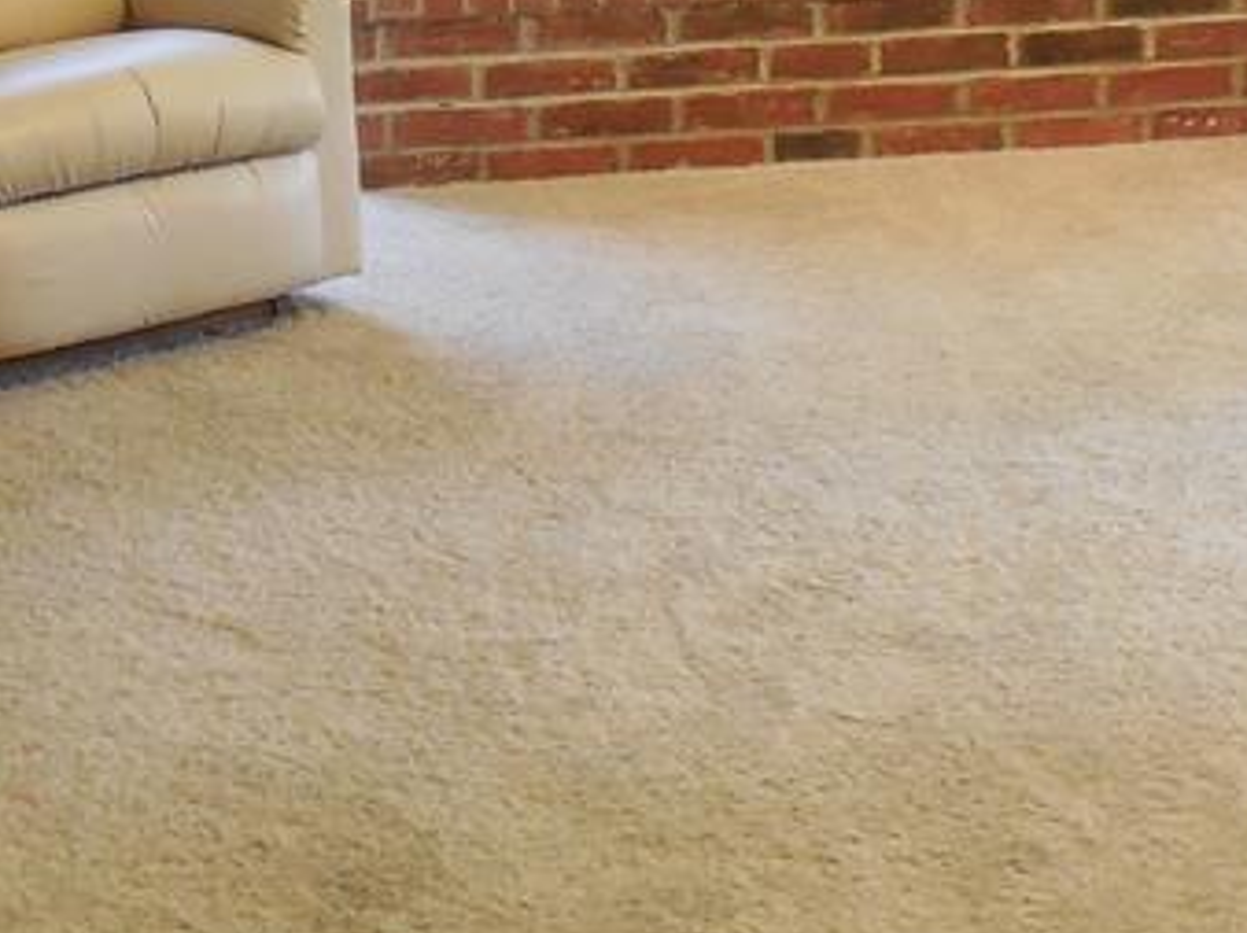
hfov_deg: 21.5
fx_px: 3276
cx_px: 705
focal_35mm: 91
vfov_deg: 15.7
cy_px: -140
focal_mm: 5.3
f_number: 3.2
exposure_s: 1/13
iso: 400
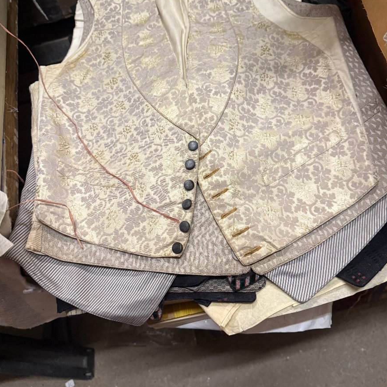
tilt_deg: -56.5
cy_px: 168
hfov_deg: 55.6
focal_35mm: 29
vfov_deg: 55.4
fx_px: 367
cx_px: 197
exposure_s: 1/50
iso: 500
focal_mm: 6.76
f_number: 1.78
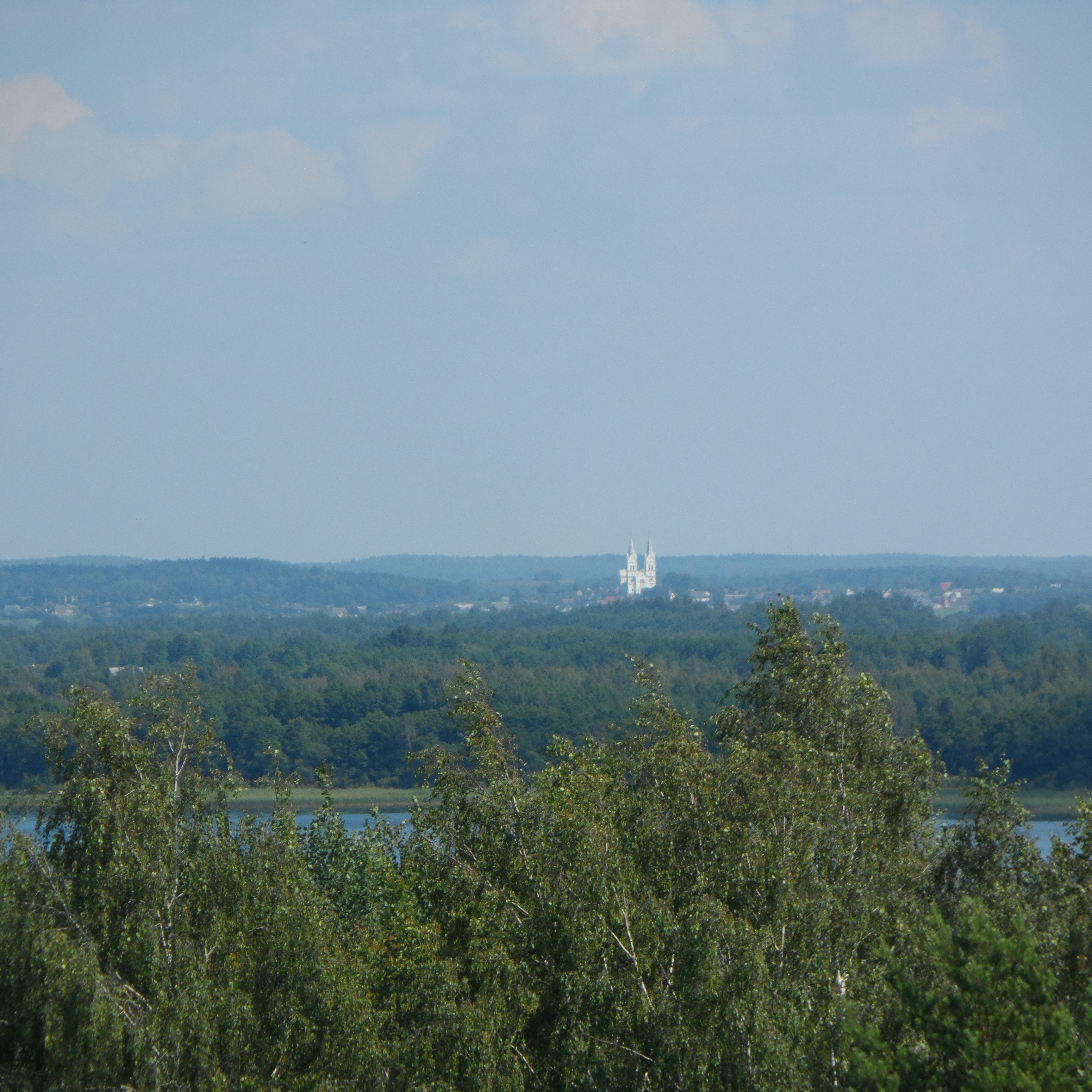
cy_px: 546
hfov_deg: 5.7
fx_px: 10993
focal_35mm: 308
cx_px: 574
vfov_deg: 5.7
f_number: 5.6
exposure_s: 1/500
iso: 80
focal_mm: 48.5
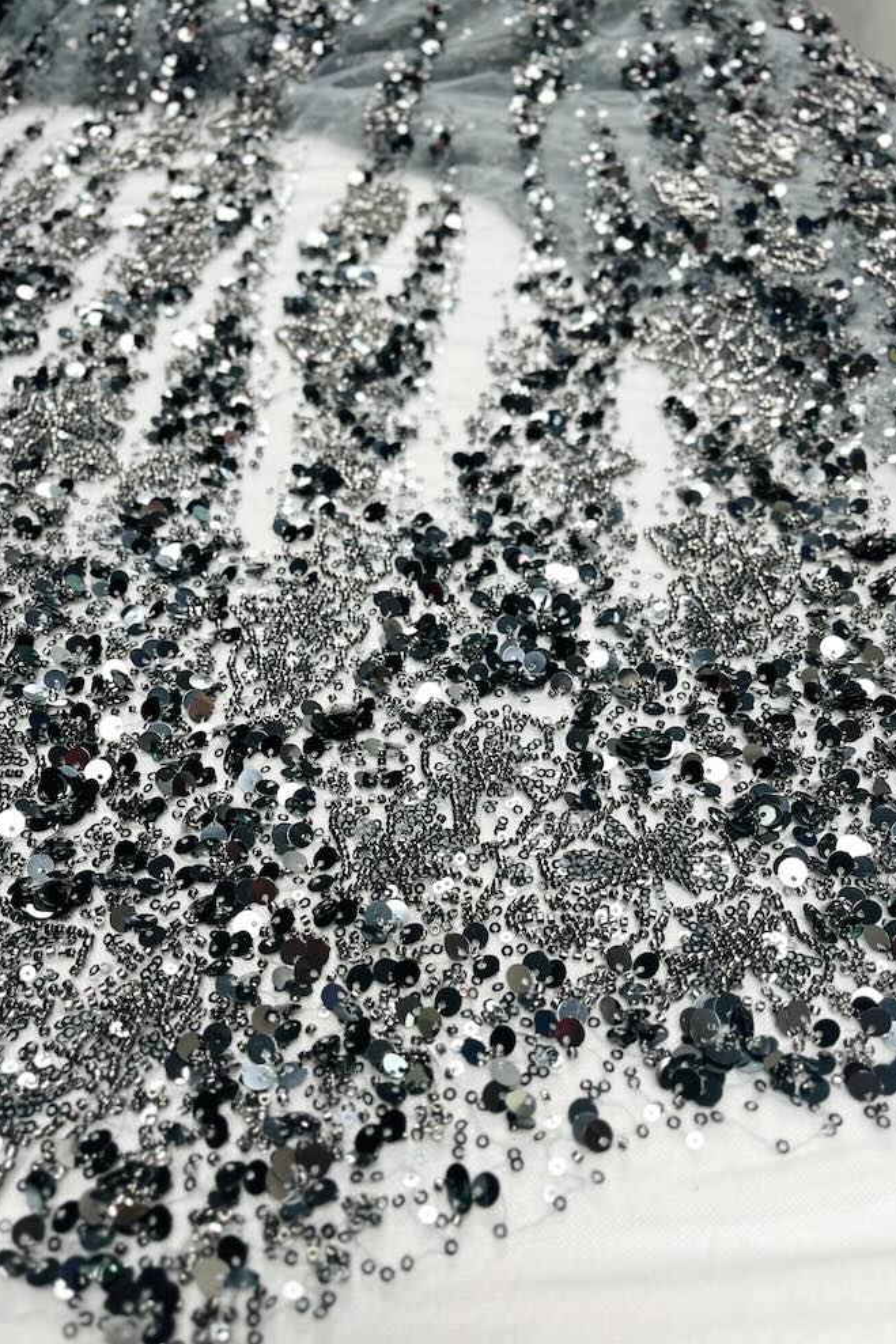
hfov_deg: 46.4
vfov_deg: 65.5
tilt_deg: -46.5
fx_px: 1046
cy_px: 671
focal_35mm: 28
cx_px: 449
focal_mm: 5.1
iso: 50
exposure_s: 1/419
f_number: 1.6
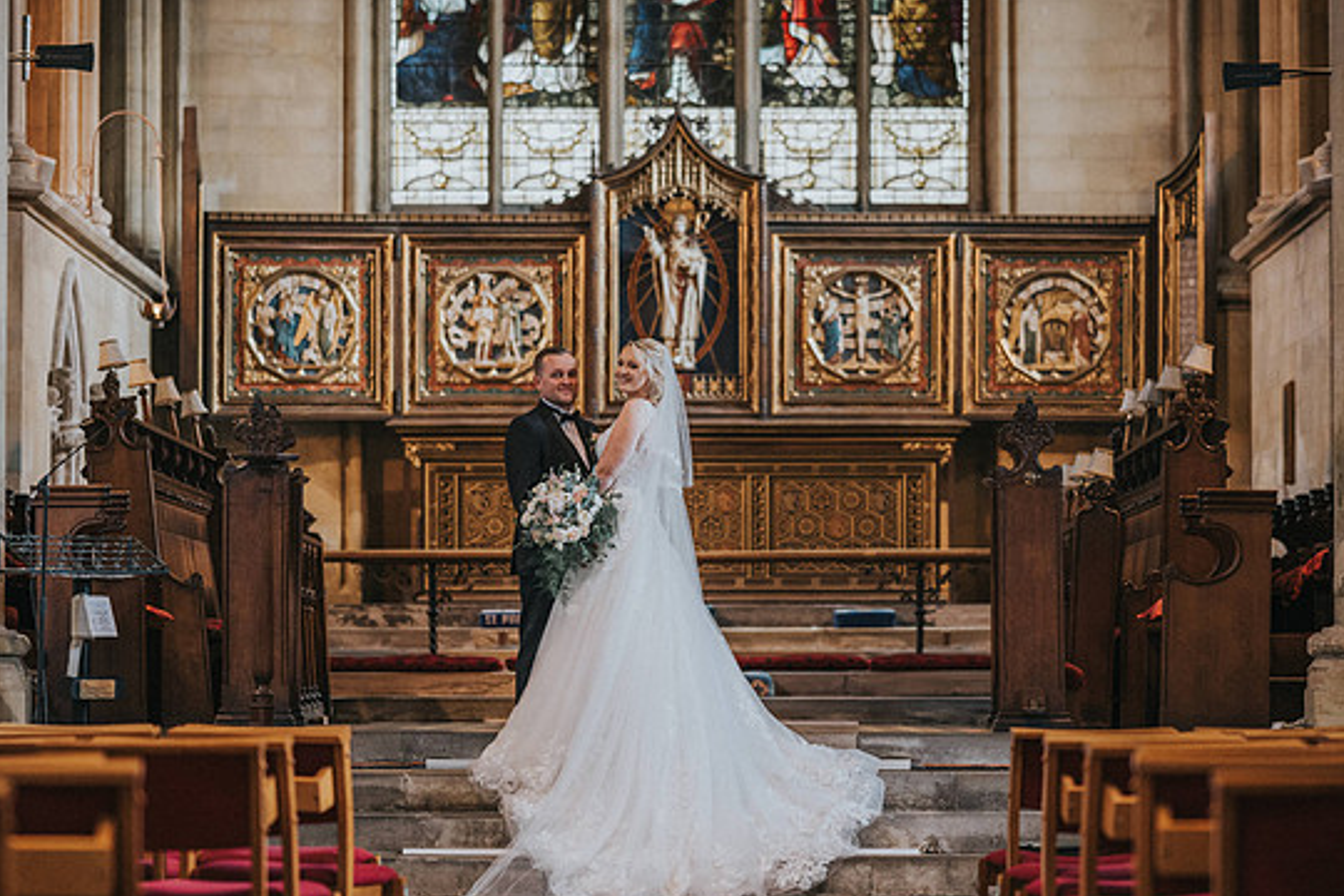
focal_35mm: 137
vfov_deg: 10.0
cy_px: 402
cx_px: 679
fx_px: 5114
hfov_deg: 15.0
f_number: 1.8
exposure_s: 1/500
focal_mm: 85
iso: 800
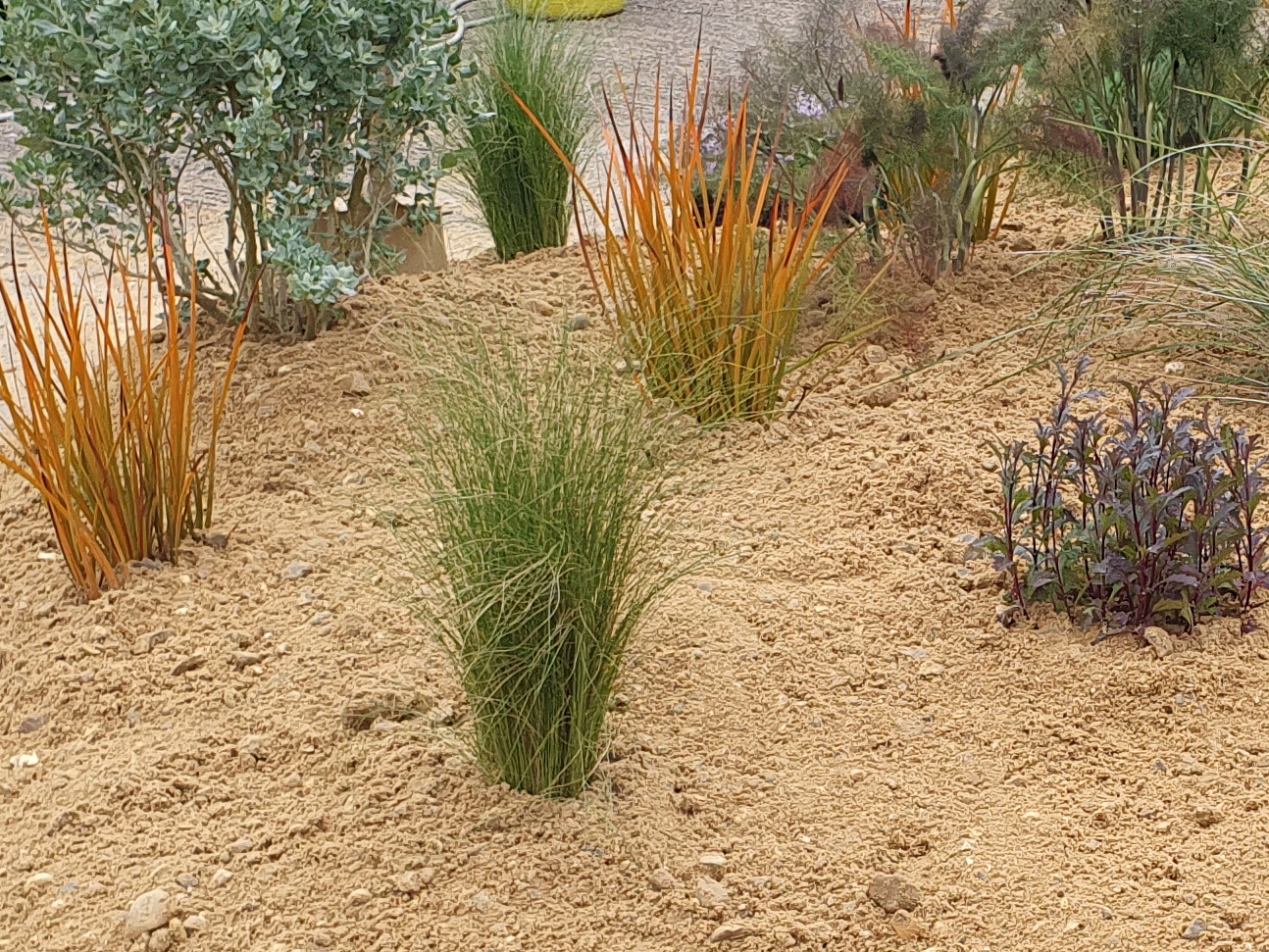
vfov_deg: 18.2
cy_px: 654
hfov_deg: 23.4
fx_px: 2970
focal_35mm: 81
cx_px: 1169
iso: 50
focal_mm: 4.32
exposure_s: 1/548
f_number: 2.4
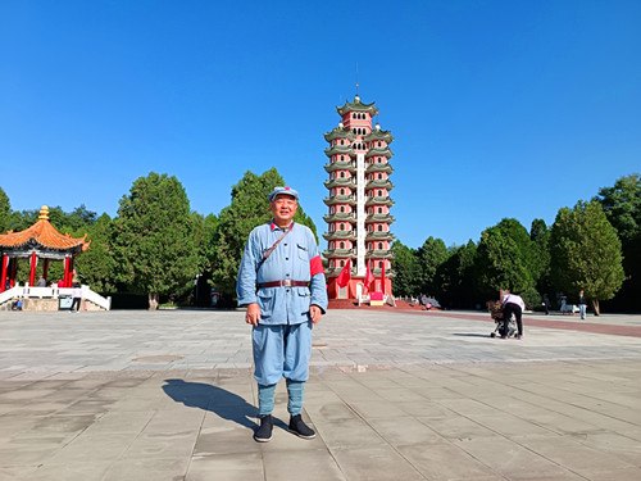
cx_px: 320
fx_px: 444
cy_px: 240
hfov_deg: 71.6
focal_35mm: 24
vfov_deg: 56.8
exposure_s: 1/455
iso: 100
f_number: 1.75
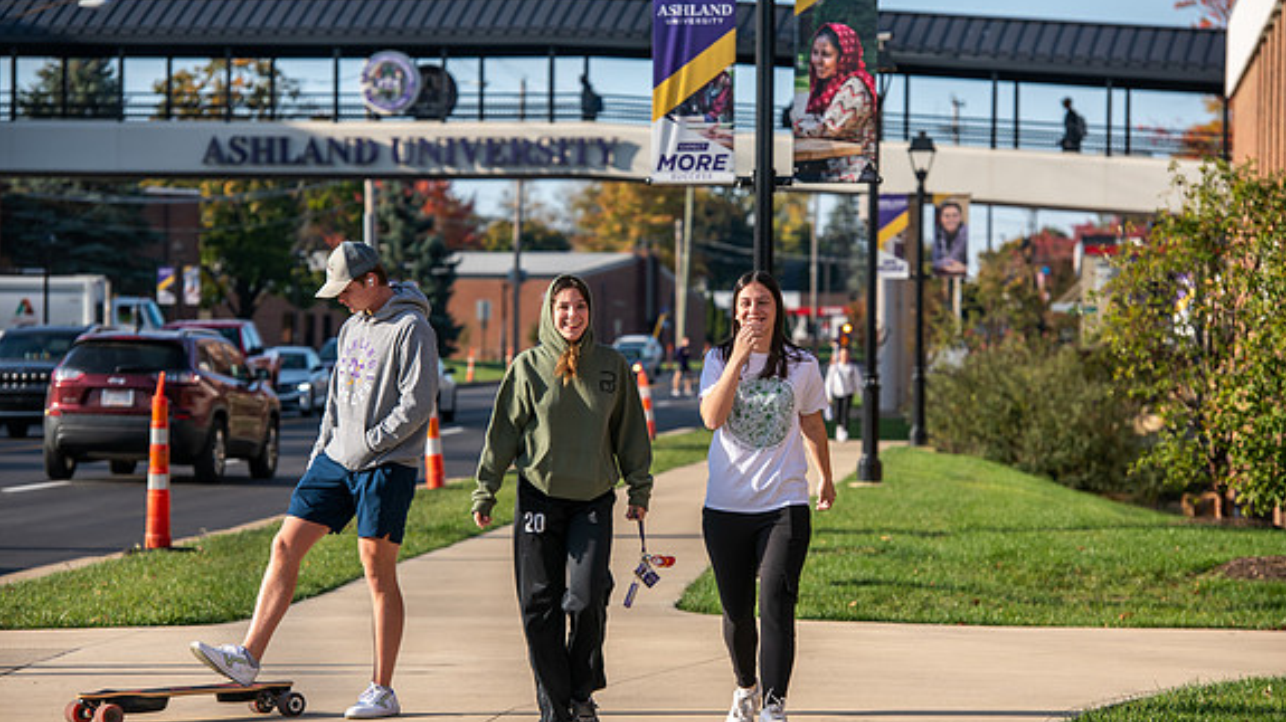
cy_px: 403
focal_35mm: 148
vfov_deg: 8.2
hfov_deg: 14.5
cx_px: 646
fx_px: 5045
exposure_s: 1/400
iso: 64
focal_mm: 140
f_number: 5.6
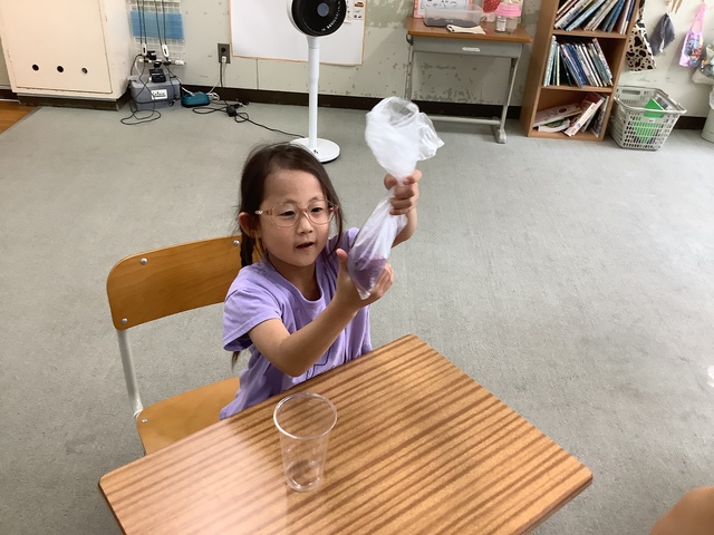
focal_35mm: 31
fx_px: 639
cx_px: 357
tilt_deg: -32.0
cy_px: 268
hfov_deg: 58.4
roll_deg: -4.0
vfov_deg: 45.4
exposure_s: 1/60
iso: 125
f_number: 2.4
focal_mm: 3.3
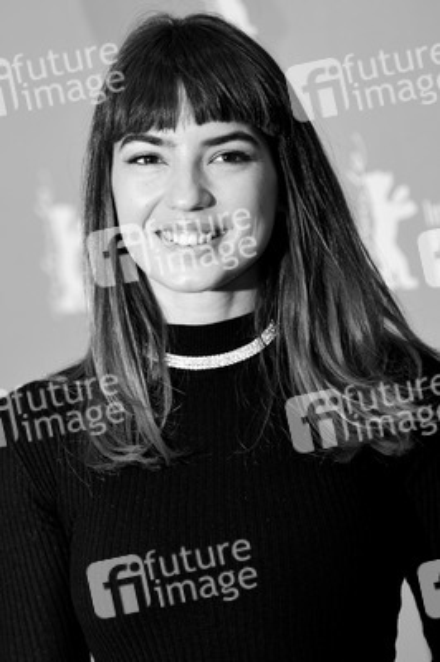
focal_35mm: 158
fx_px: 2892
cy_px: 331
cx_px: 220
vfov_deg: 13.1
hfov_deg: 8.7
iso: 640
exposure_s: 1/320
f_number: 3.2
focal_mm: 105
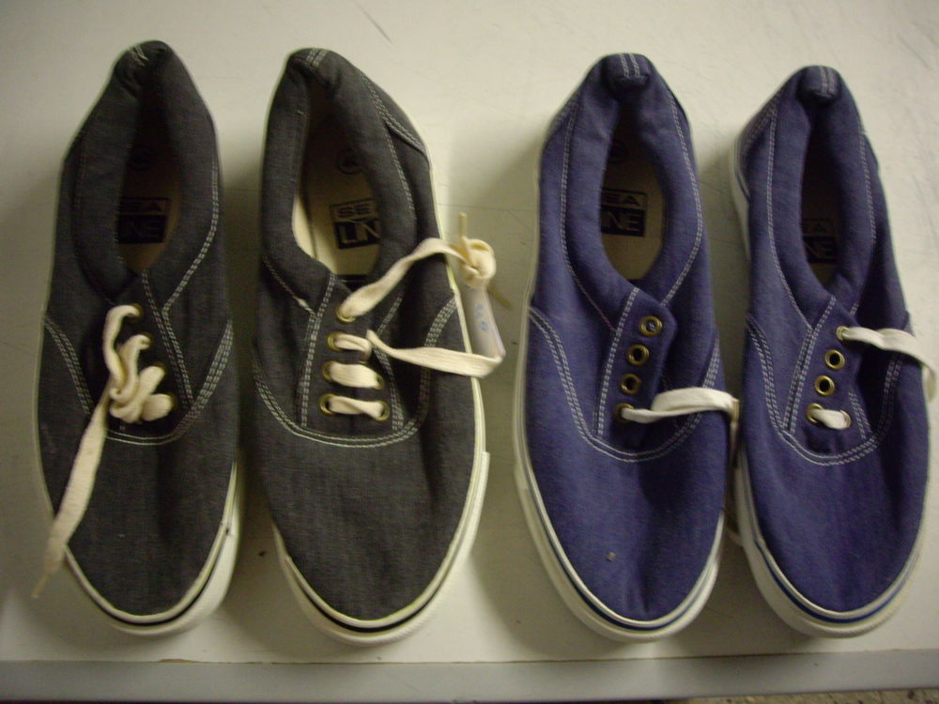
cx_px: 470
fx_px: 1031
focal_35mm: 38
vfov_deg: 37.7
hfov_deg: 49.0
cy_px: 352
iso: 200
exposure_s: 1/5
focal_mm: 6.2
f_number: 2.7
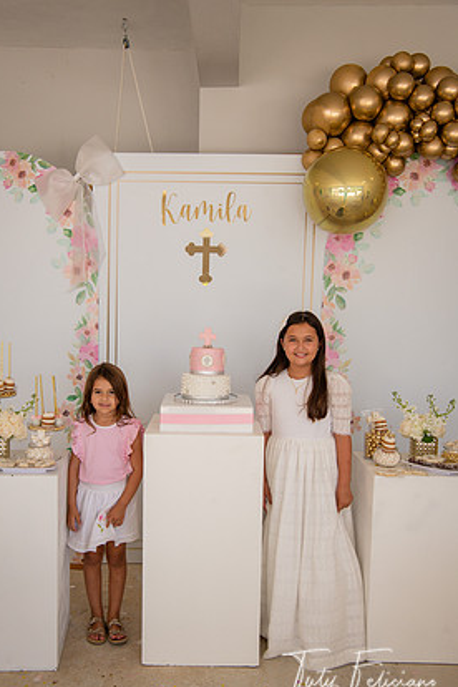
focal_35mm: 38
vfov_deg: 50.7
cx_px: 212
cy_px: 360
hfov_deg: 35.0
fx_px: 725
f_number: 9
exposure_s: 1/160
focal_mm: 35
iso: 800
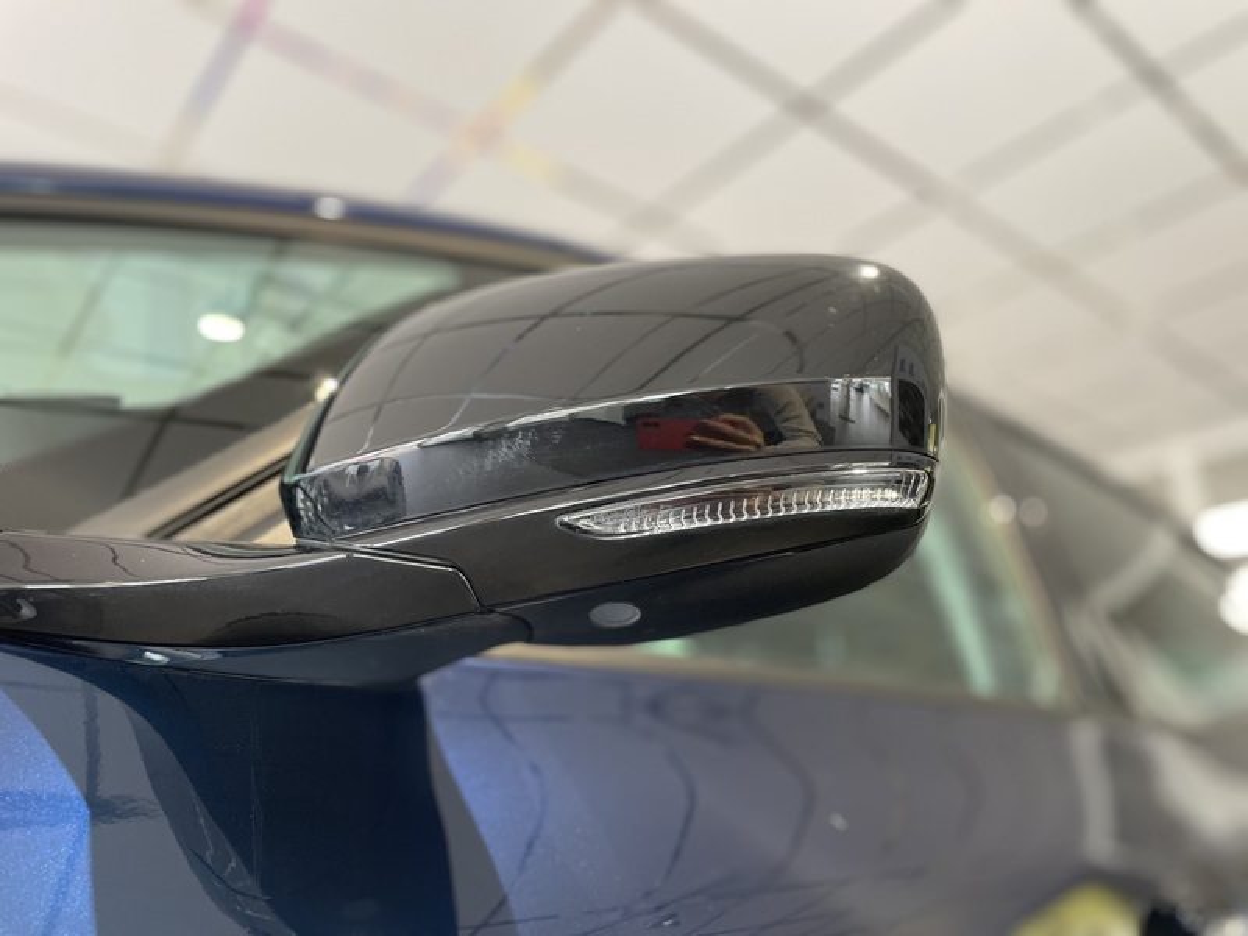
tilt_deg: +19.7
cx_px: 624
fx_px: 937
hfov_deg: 67.3
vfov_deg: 53.1
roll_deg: +1.6
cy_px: 468
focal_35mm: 26
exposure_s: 1/50
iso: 80
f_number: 1.6
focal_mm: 4.2
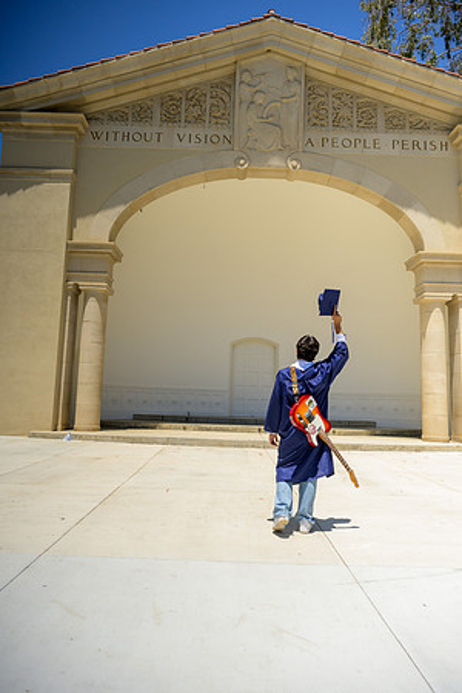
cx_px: 231
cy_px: 346
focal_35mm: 24
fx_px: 462
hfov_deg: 53.1
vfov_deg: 73.7
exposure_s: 1/8000
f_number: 4
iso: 800
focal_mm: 24
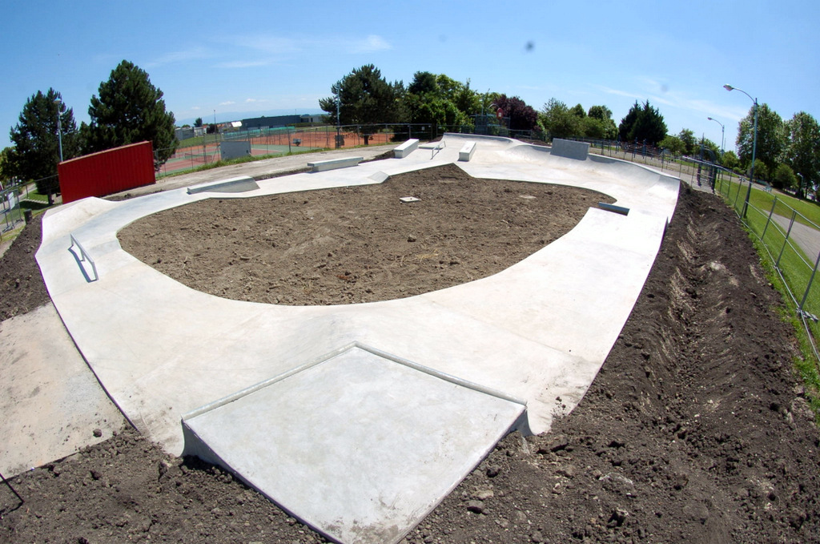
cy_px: 272
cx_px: 410
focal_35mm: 15
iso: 200
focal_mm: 10
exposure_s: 1/400
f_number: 10
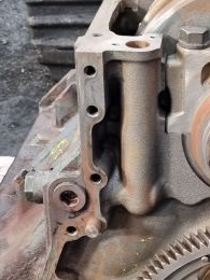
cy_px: 200
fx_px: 647
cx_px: 244
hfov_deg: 17.6
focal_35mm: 80
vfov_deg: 24.2
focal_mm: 5.4
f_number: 1.8
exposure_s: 1/50
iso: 200
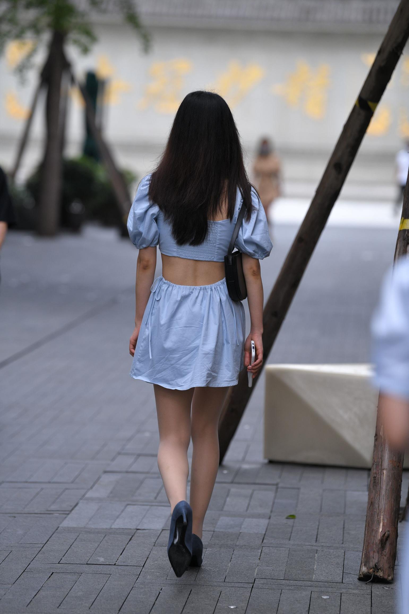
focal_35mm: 180
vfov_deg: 11.4
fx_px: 3067
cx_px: 204
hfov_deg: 7.6
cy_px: 307
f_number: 3.5
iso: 720
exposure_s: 1/500
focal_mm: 180
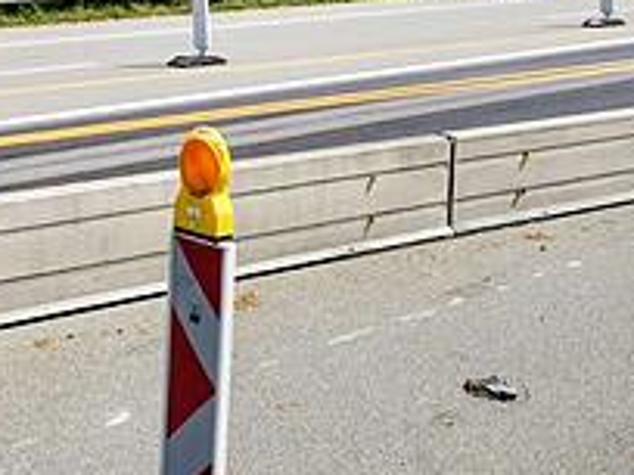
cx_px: 258
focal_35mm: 81
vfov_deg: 18.1
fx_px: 1484
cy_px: 115
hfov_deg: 24.1
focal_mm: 4.75
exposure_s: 1/699
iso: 50
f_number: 1.8
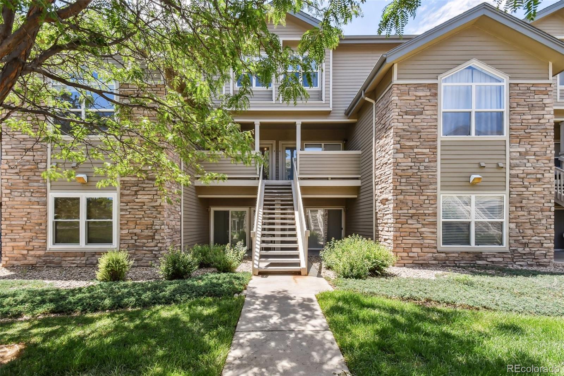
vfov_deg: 77.3
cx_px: 282
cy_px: 188
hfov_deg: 100.4
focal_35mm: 15
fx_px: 235
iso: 400
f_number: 11
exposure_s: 1/250
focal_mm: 10
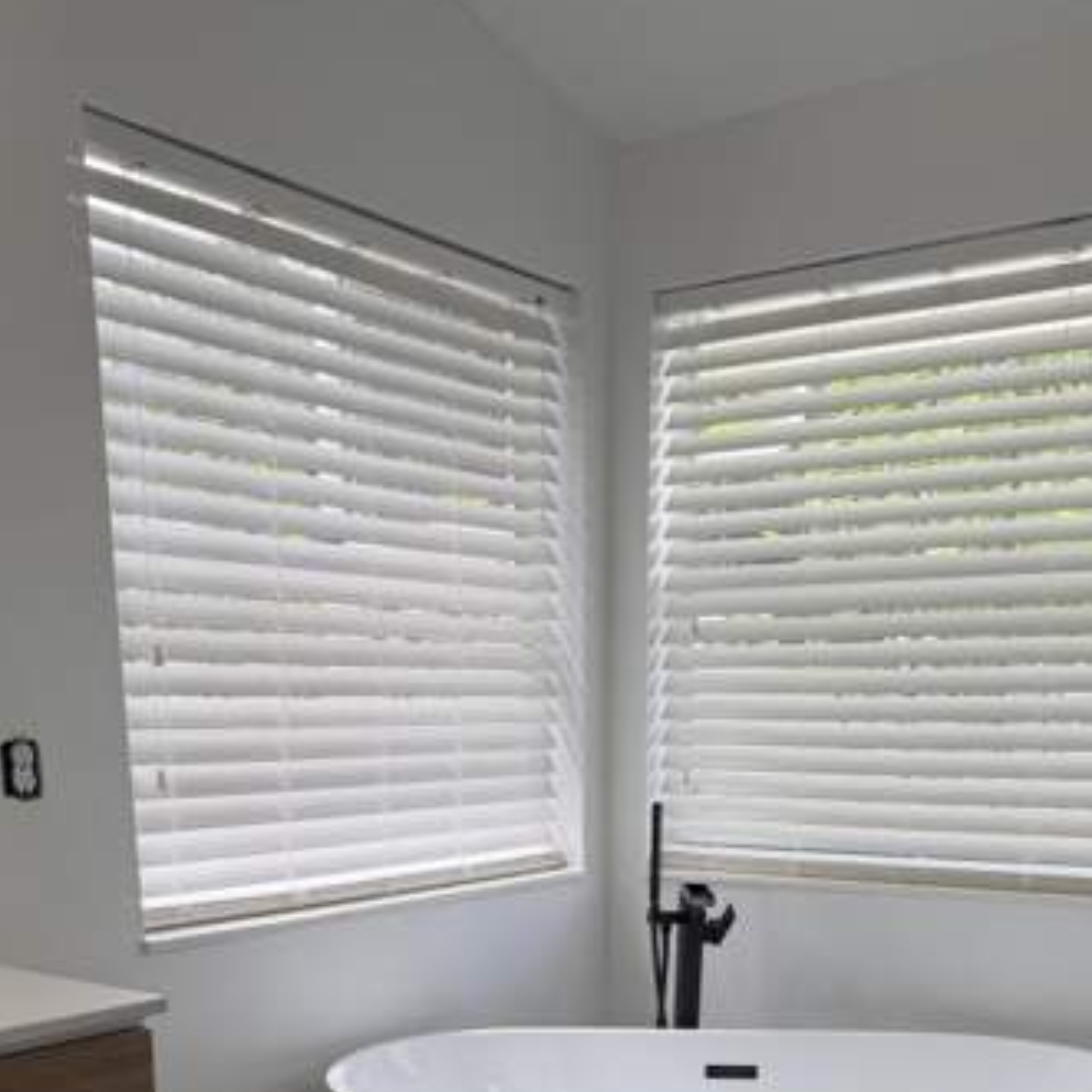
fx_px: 1463
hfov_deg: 40.9
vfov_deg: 37.5
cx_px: 567
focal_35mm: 41
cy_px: 1036
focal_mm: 6.76
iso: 64
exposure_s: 1/120
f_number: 1.78
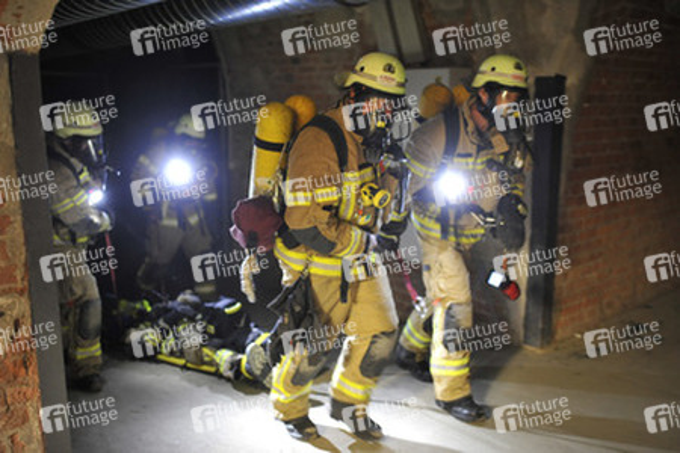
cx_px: 340
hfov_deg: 54.4
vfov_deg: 37.9
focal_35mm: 35
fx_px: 661
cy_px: 226
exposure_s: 1/50
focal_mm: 35
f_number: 1.4
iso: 2000
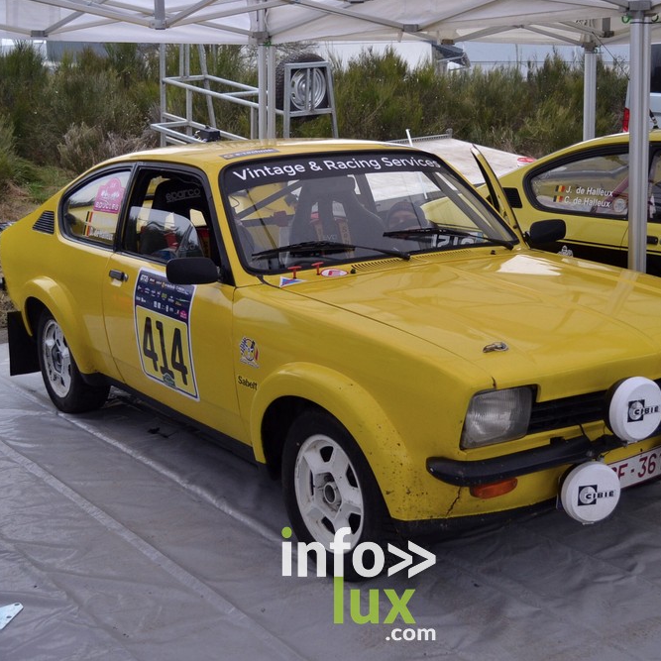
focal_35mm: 47
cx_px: 359
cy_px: 334
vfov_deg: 36.1
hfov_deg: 36.0
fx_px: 1015
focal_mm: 24
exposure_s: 1/500
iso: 800
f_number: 4
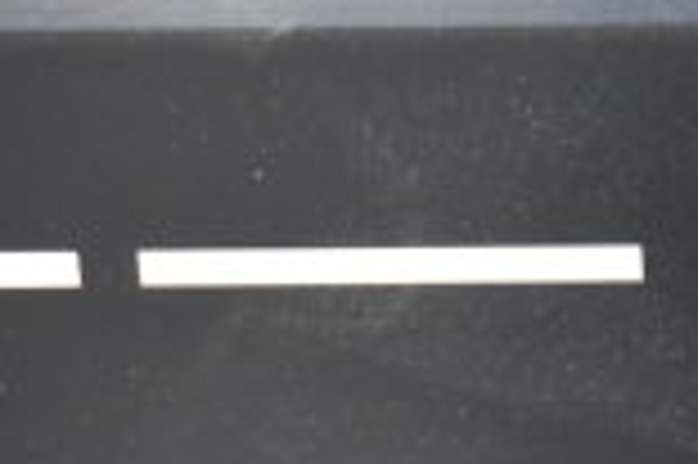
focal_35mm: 284
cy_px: 164
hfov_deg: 7.0
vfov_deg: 4.8
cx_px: 1364
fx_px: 5501
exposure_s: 1/80
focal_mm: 48
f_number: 5.3
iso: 2200
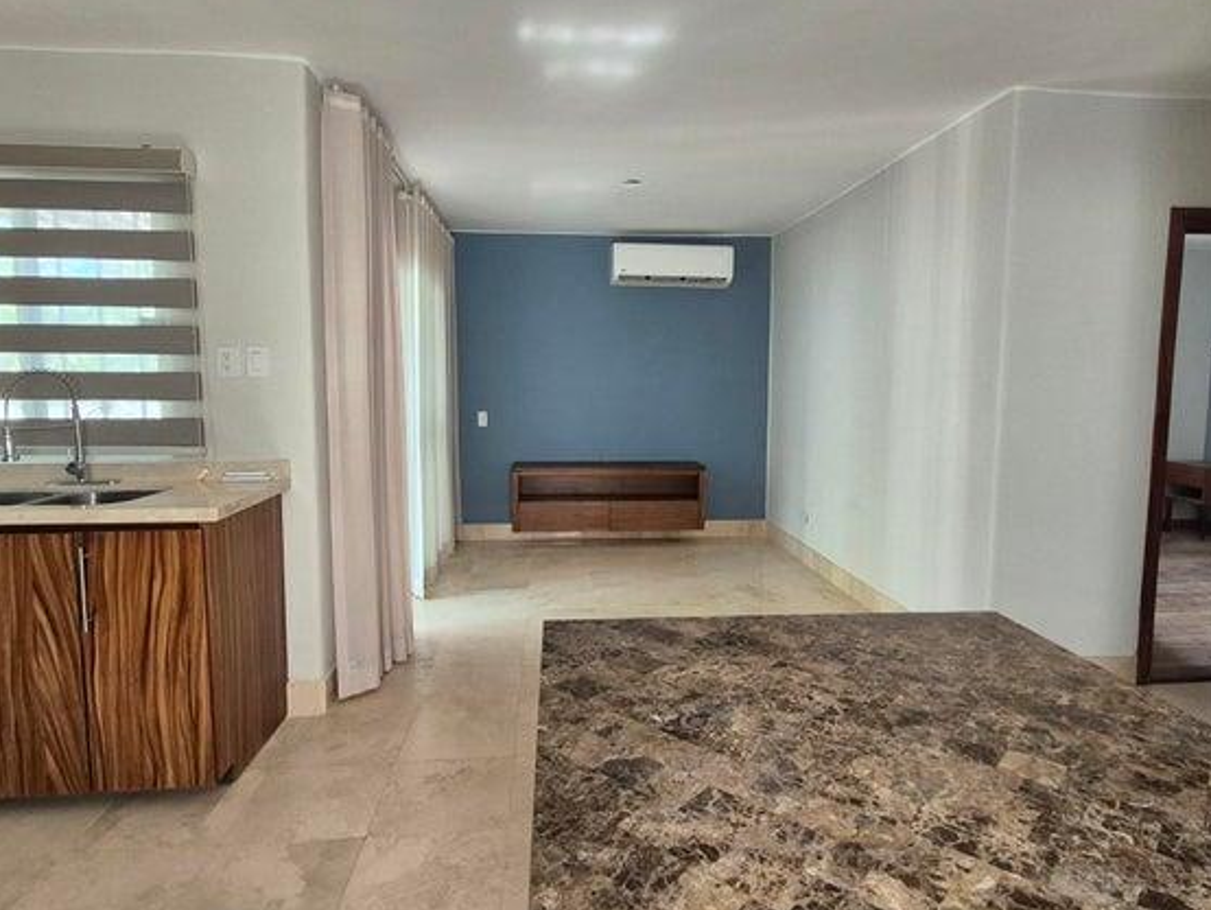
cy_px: 427
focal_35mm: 20
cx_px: 615
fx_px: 700
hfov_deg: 81.7
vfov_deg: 66.0
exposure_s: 1/60
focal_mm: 1.74
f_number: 2.2
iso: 200
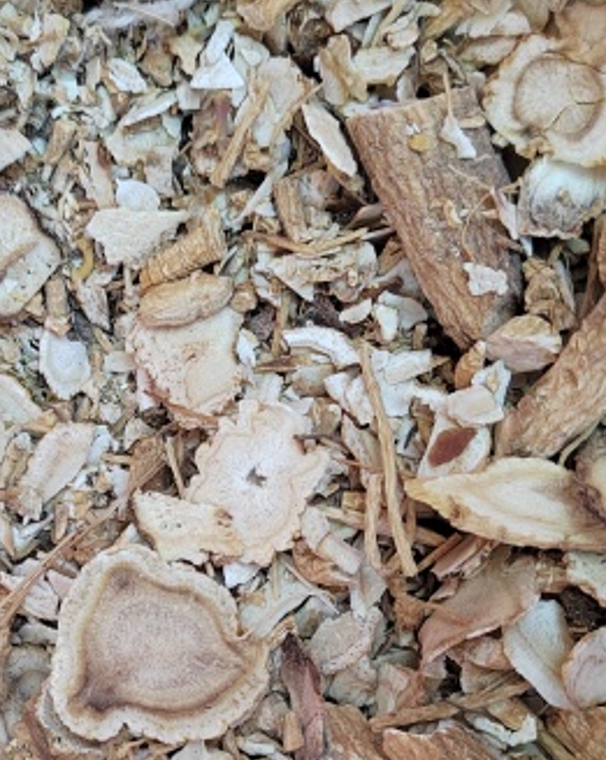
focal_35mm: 55
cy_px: 518
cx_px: 225
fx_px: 1235
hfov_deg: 27.5
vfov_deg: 33.8
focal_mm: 5.52
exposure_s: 1/100
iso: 525
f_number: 1.9
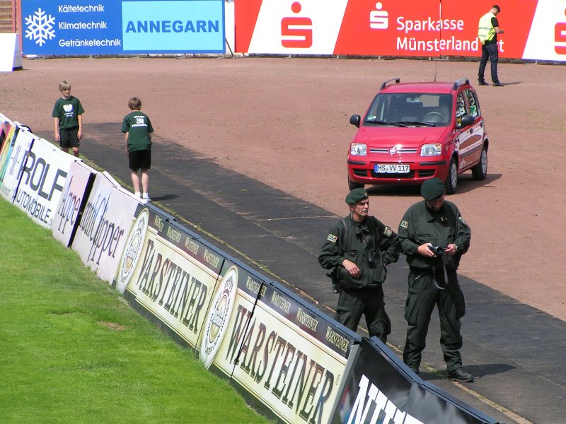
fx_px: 3221
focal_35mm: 197
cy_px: 212
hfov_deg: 10.0
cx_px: 283
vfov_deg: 7.5
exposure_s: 1/400
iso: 50
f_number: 5.6
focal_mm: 30.1
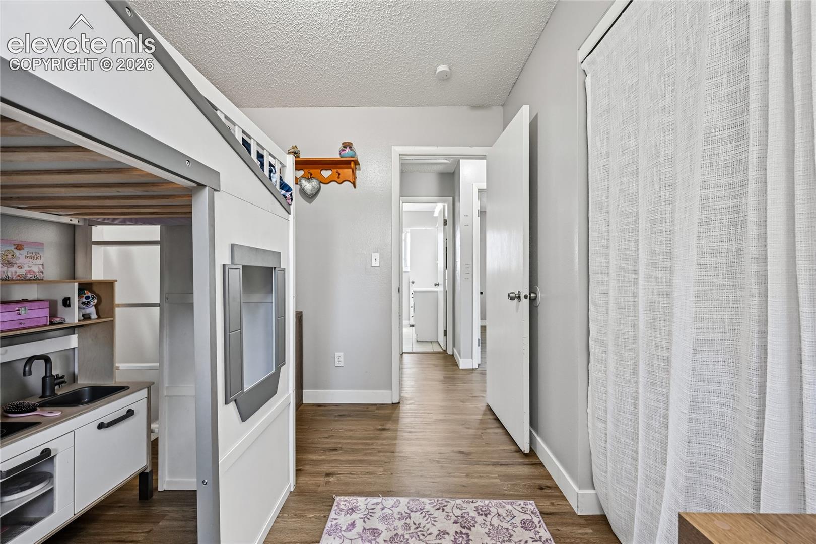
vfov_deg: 81.2
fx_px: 317
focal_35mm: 14
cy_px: 272
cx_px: 408
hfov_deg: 104.3
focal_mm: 14
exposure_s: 1/6
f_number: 10
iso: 400
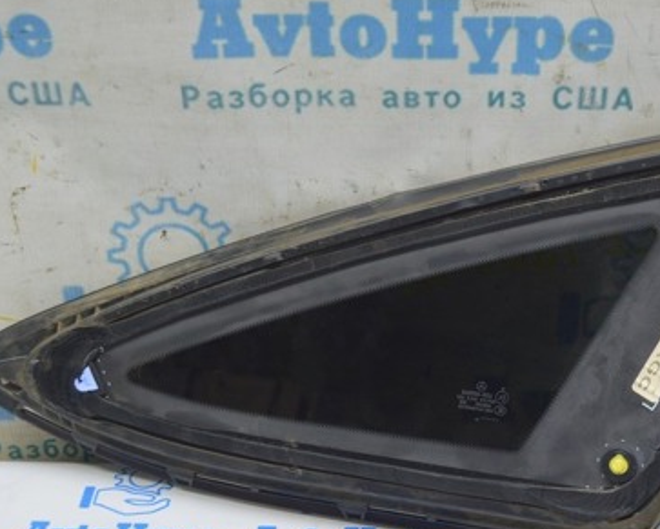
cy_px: 257
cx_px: 433
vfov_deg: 21.3
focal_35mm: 72
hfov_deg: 26.3
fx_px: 1404
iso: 400
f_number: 5.6
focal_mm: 29
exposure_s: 1/20
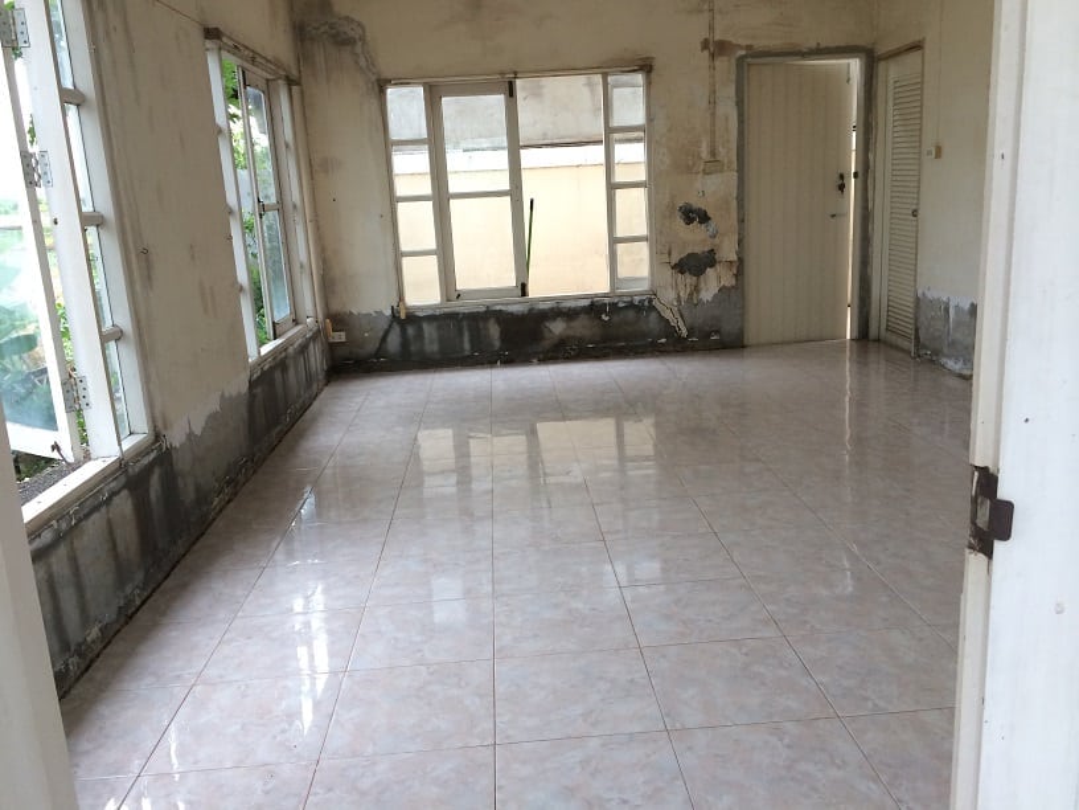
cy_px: 405
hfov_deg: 60.0
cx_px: 540
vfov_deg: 46.8
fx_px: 935
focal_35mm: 30
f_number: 2.2
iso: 40
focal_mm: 4.12
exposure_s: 1/30
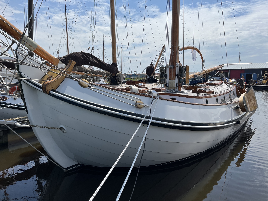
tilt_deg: -5.5
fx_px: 201
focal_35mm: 26
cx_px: 134
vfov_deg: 53.1
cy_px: 100
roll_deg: +0.2
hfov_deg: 67.3
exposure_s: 1/6173
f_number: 1.6
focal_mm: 5.1
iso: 50
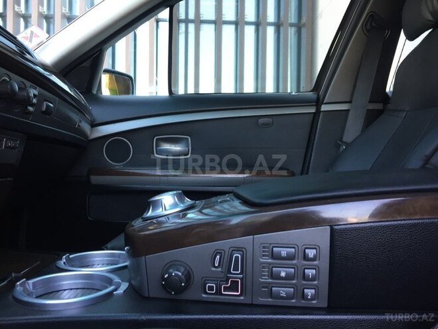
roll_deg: -1.7
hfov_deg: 61.7
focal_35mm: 29
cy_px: 164
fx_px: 367
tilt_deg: -0.1
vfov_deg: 48.2
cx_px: 219
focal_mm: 4.15
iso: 32
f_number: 2.2
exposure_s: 1/33
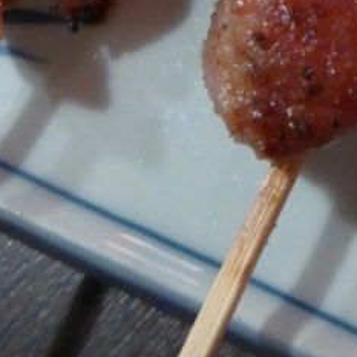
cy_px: -121
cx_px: 348
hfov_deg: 17.9
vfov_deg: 17.1
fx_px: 1108
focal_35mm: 95
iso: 400
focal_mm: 4.3
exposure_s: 1/10
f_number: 3.3
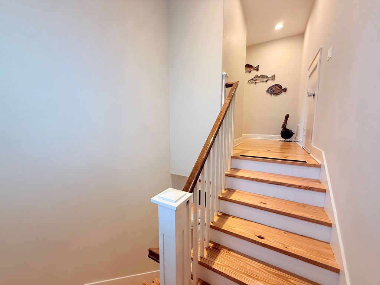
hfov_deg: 102.1
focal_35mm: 14
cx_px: 190
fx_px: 154
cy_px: 142
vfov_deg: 85.7
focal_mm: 2.22
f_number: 2.2
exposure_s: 1/60
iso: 200
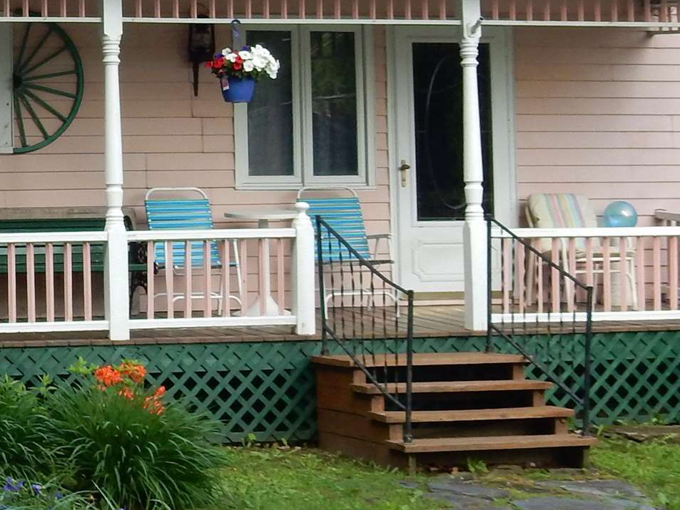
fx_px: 2279
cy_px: 31
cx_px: -126
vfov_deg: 12.7
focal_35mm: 116
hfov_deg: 16.3
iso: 125
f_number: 4
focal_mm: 6.4
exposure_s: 1/125
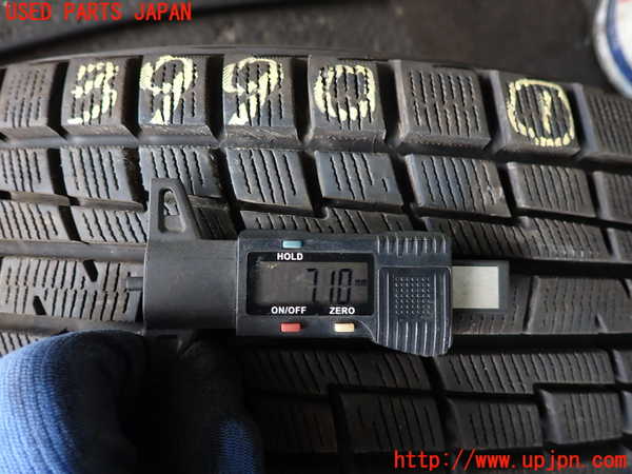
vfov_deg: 54.9
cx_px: 316
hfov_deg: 69.4
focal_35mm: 25
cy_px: 237
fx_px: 456
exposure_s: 1/60
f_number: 2
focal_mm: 4.5
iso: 160
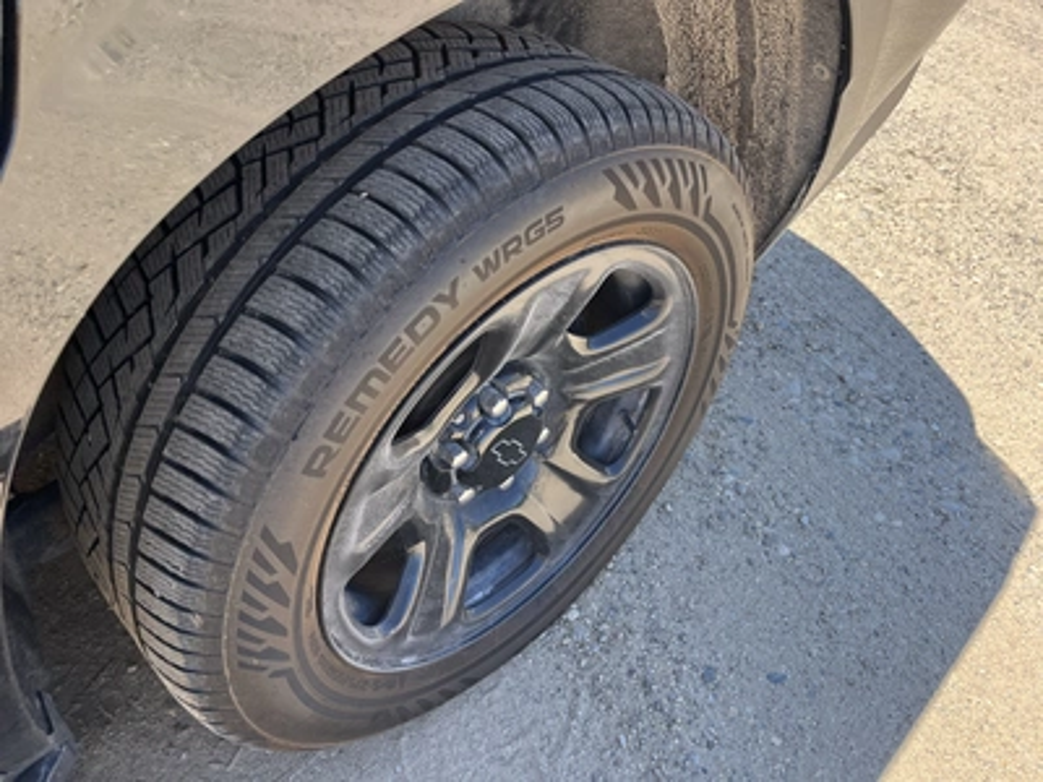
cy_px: 391
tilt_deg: -49.3
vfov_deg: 53.1
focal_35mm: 26
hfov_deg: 67.3
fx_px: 783
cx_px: 522
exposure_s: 1/504
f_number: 1.6
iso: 50
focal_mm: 5.1
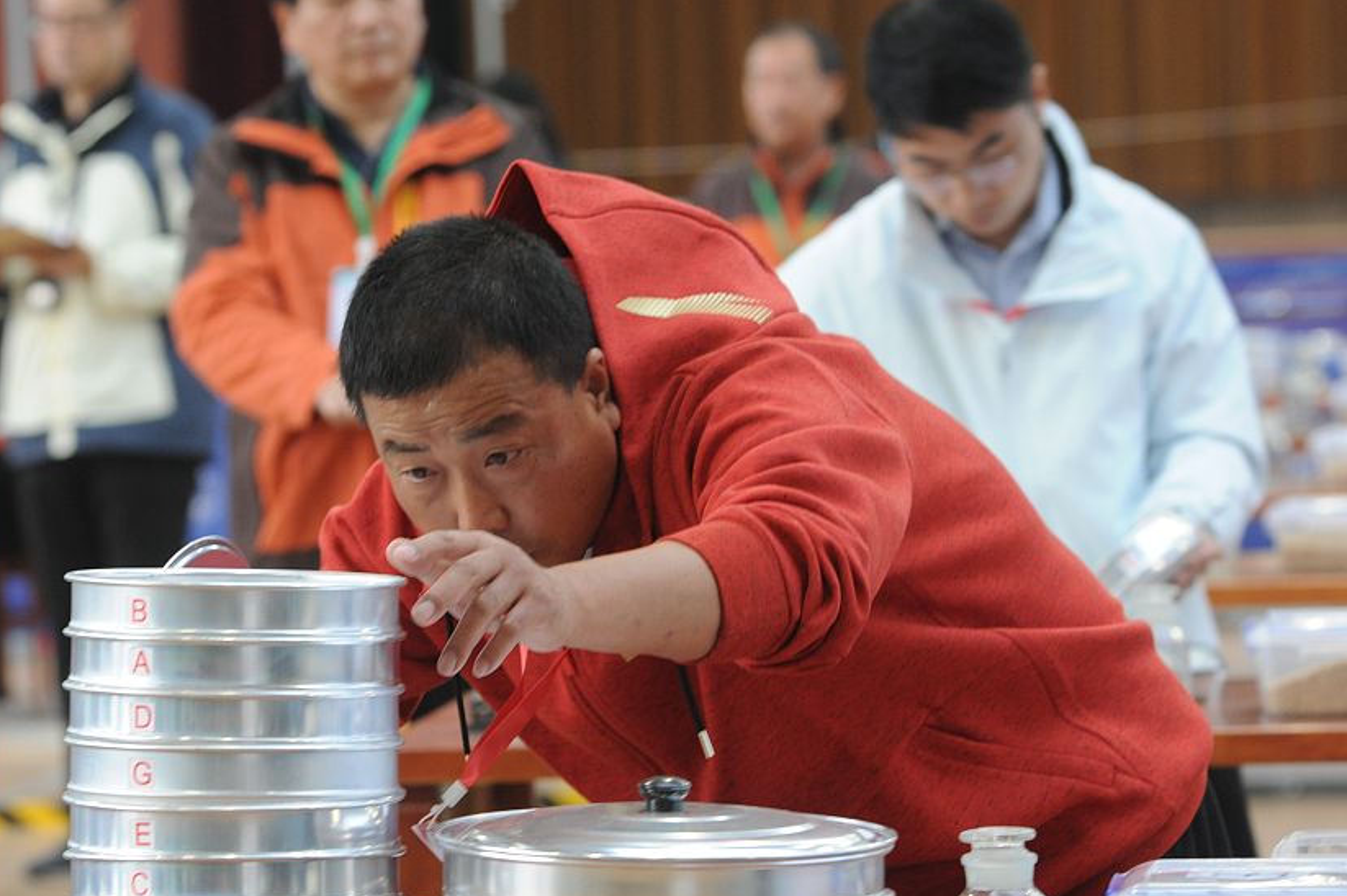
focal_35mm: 248
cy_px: 534
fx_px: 9275
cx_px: 548
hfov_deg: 8.3
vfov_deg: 5.5
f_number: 8
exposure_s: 1/60
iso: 1000
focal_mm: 170
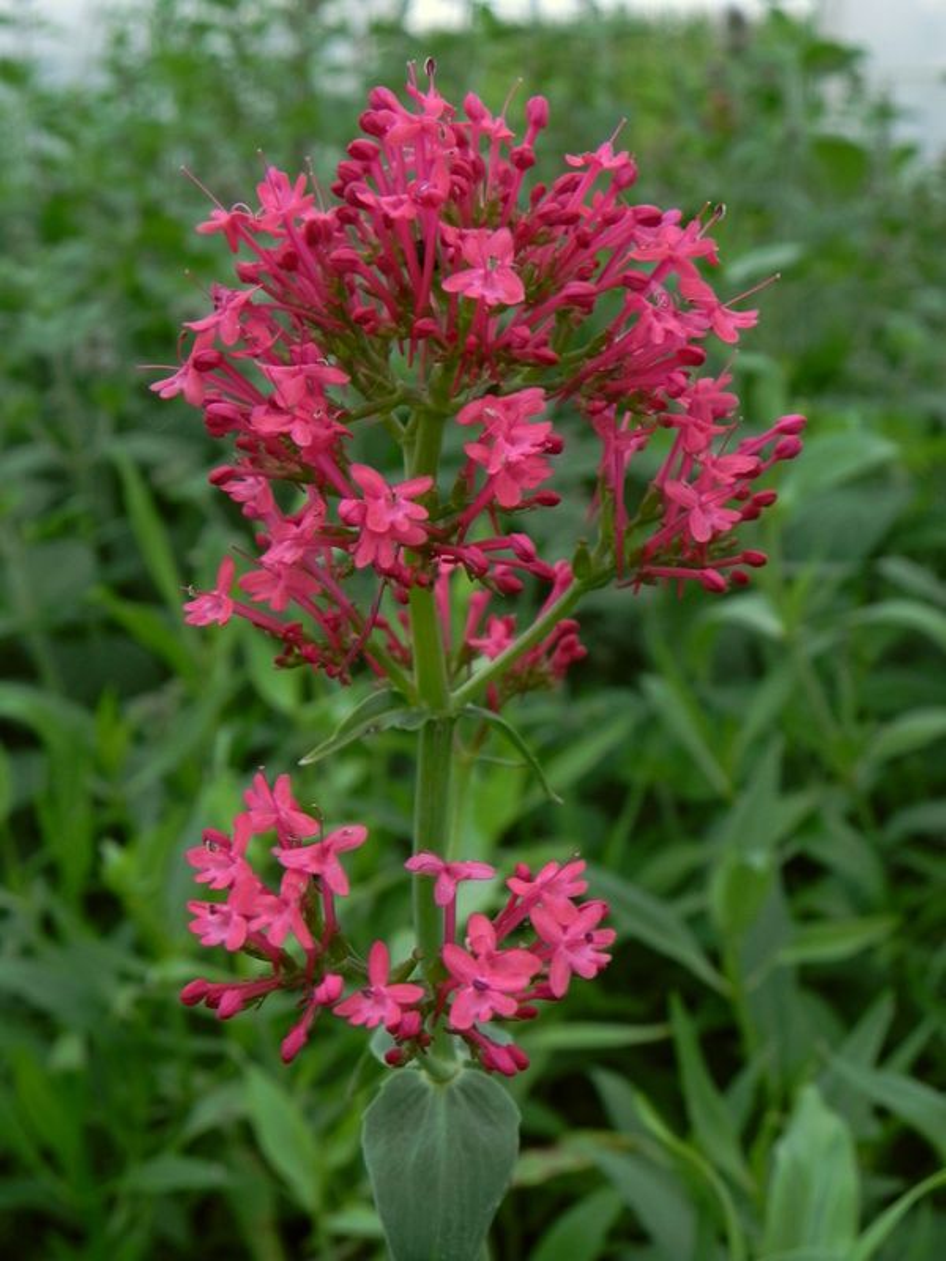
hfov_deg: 25.2
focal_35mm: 58
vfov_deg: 33.2
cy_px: 630
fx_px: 2113
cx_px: 473
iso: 160
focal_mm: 10.3
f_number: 5.6
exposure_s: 1/50
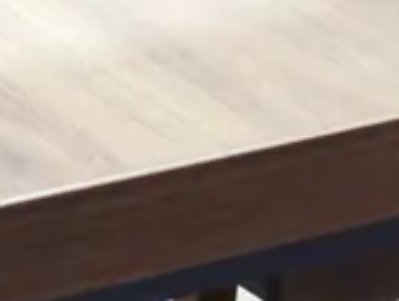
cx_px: 331
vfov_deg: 5.4
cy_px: 500
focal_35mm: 275
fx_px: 3176
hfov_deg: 7.2
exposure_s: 1/60
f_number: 5.1
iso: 1600
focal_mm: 23
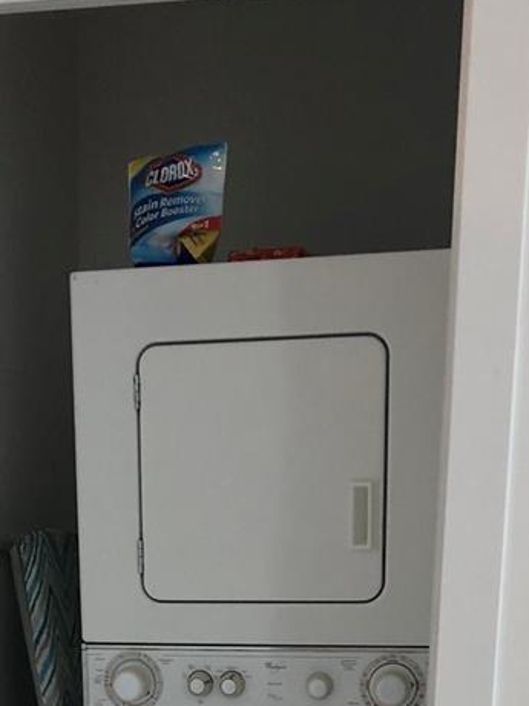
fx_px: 1487
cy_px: 853
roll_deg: -1.8
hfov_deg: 20.1
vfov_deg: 24.2
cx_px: 150
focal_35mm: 73
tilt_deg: -11.0
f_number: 1.8
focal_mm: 3.99
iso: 40
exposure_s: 1/15
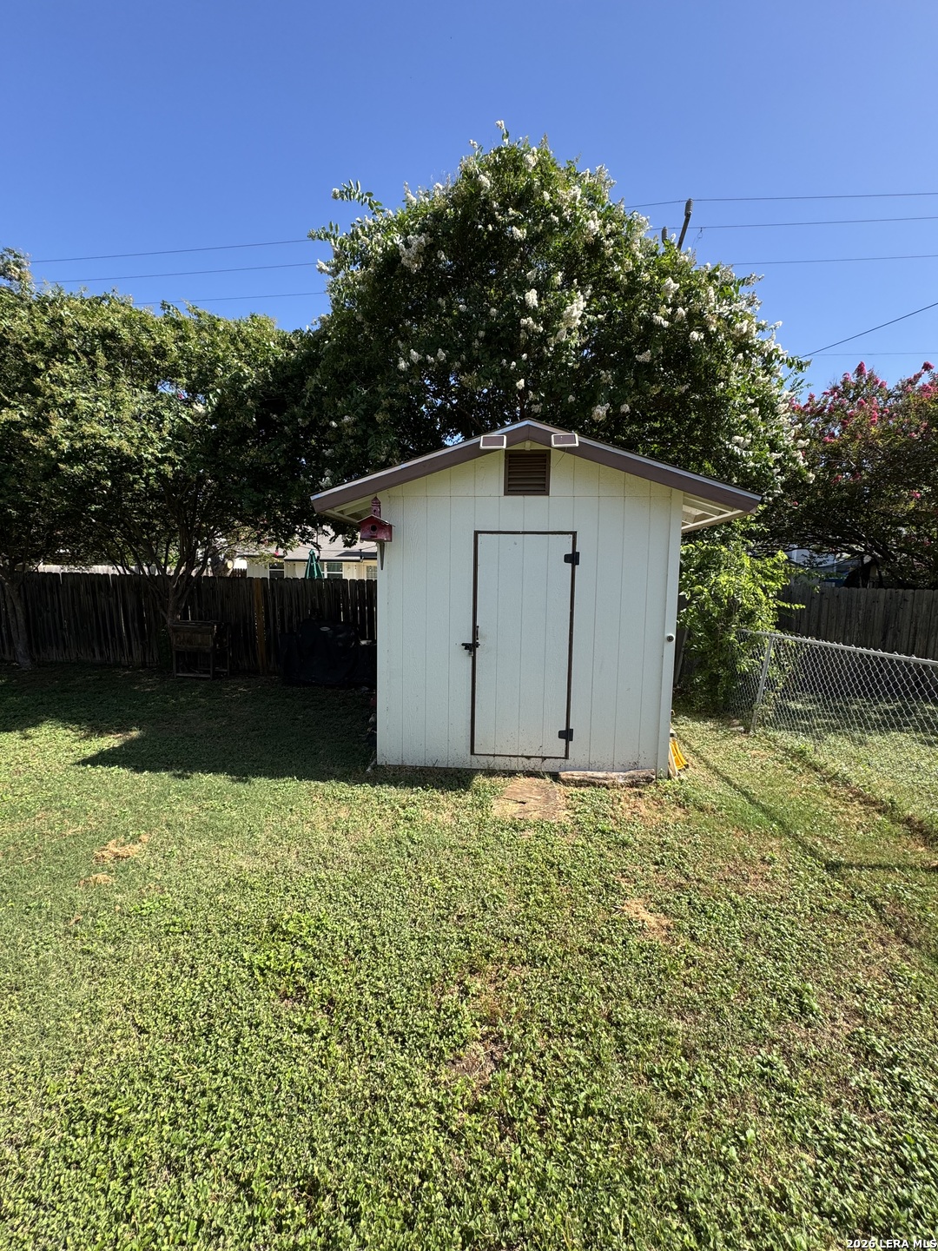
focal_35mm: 14
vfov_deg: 102.1
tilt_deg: -4.6
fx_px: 506
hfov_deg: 85.7
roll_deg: +0.4
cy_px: 626
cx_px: 469
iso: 50
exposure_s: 1/741
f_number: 2.2
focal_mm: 2.22
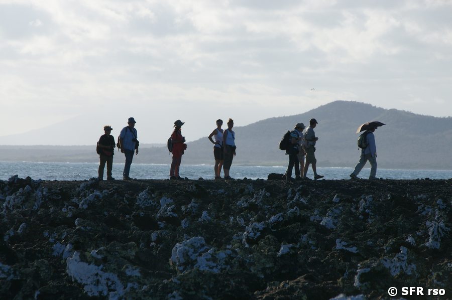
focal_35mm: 210
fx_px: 2634
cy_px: 150
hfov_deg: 9.8
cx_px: 226
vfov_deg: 6.5
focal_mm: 140
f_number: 13
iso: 200
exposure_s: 1/400
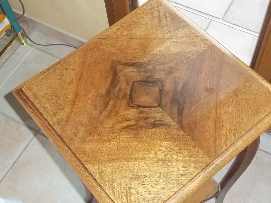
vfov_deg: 31.5
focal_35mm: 46
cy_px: 102
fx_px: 360
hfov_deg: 41.2
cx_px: 136
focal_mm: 8.2
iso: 160
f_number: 3.5
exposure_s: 1/40
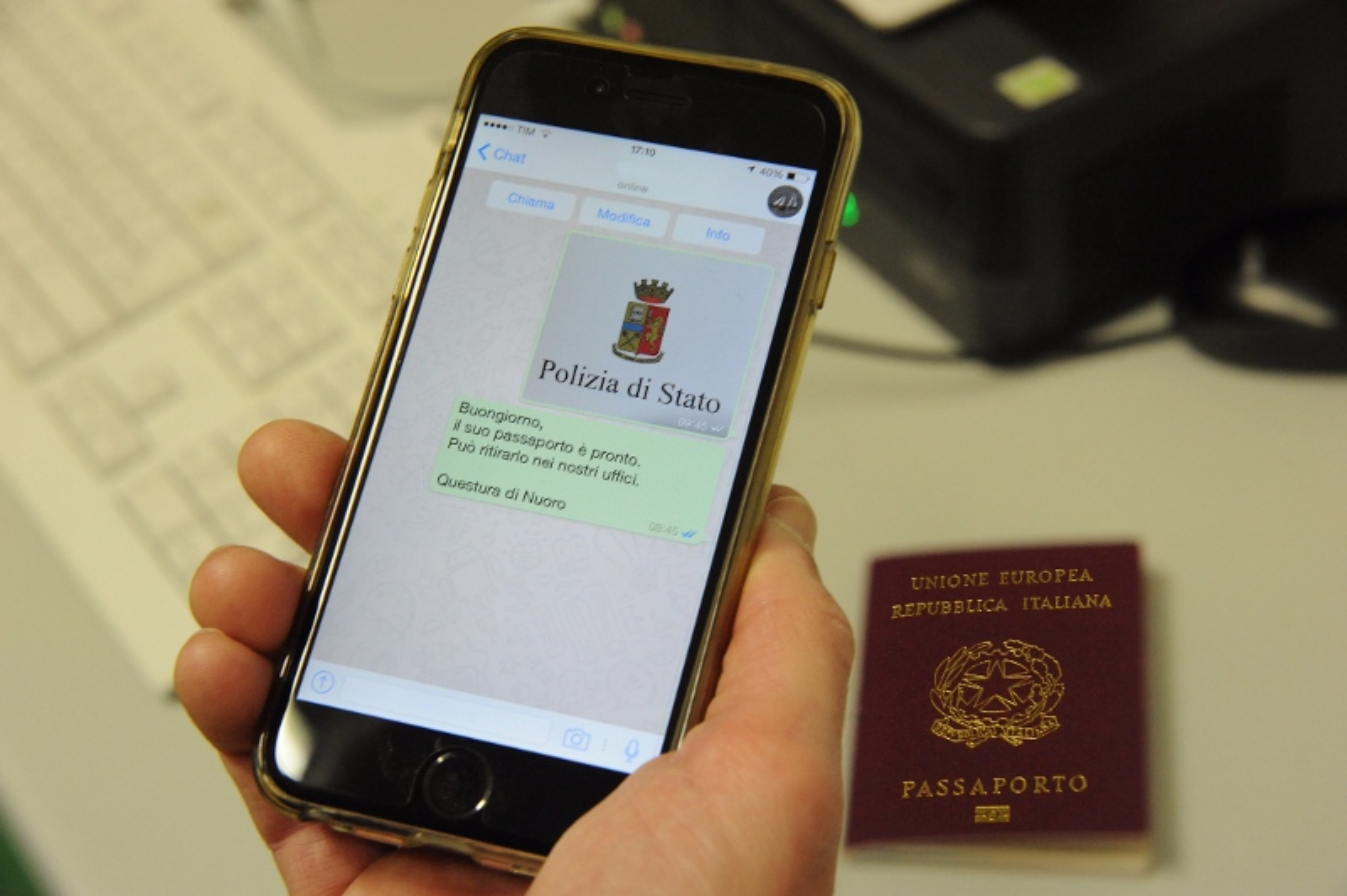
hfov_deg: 23.9
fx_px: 3178
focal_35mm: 85
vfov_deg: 16.0
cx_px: 674
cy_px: 448
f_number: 11
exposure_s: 1/60
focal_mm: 85
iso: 4000
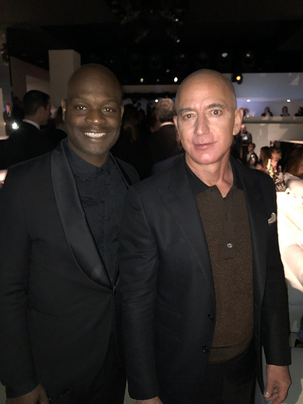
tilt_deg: -10.1
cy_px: 202
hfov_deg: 49.7
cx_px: 152
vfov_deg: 63.4
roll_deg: -0.3
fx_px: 327
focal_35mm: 28
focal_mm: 3.99
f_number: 1.8
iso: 320
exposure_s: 1/4
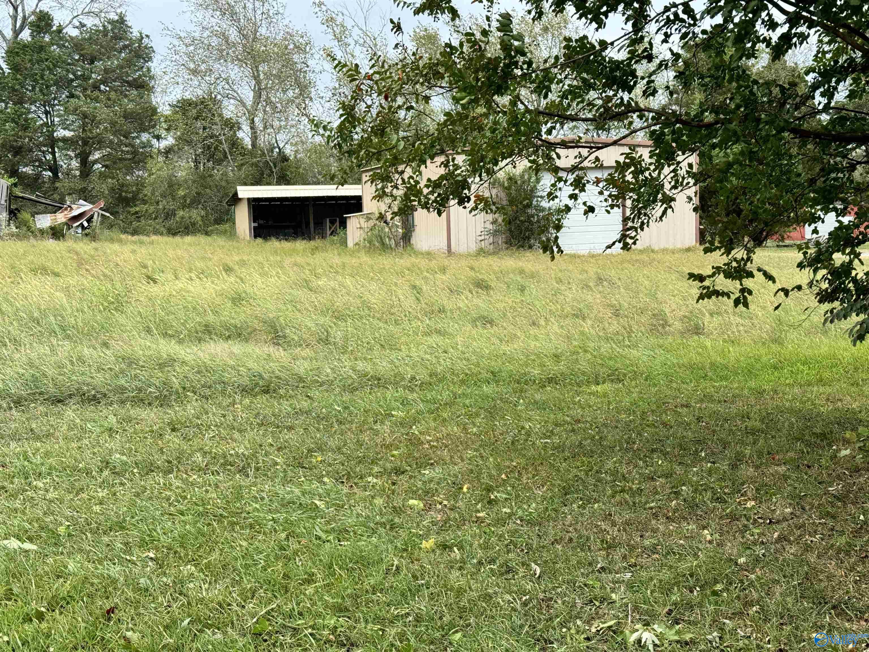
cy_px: 326
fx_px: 1205
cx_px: 434
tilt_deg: -5.0
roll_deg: +1.8
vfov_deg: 30.3
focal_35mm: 48
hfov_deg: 39.7
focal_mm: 6.76
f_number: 1.78
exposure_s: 1/2110
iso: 64
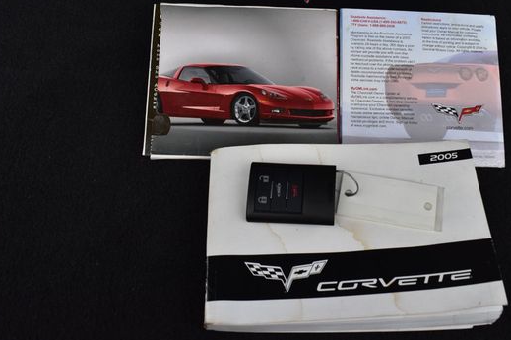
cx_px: 301
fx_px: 525
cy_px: 139
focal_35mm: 37
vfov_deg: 35.8
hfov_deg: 51.7
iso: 400
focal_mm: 20
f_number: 9
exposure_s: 1/125
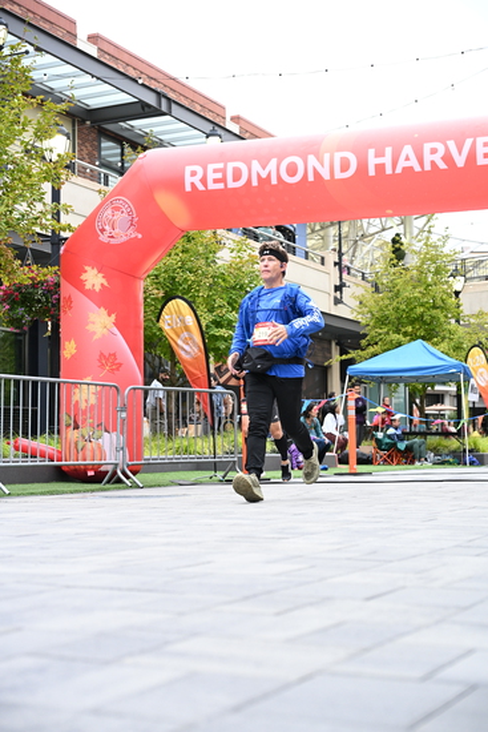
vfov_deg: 35.0
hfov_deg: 23.8
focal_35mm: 57
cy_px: 366
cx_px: 244
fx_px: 1158
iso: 2000
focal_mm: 57
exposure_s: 1/640
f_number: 4
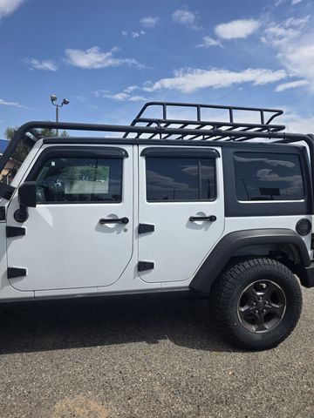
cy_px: 209
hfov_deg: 58.9
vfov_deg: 73.9
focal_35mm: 23
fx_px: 278
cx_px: 157
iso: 80
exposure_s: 1/6574
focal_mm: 6.3
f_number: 1.7
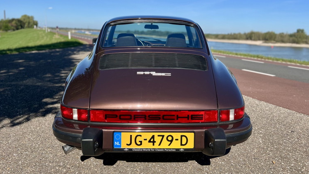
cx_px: 154
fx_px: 238
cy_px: 73
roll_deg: -2.0
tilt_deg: -9.2
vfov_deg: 40.1
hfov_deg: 66.1
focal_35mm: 29
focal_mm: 5.7
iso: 50
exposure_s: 1/4115
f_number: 1.5
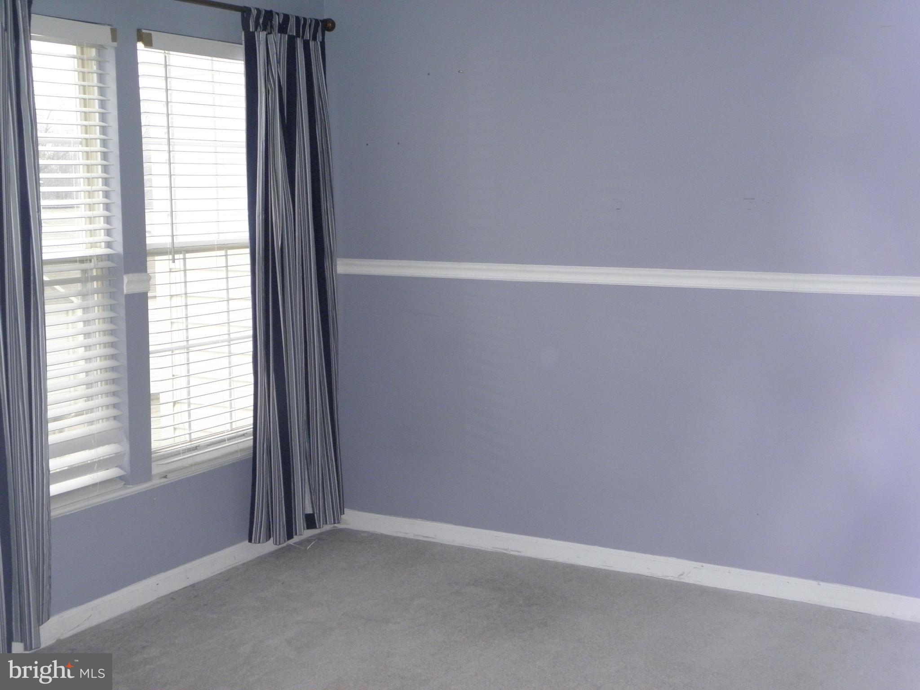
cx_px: 460
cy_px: 345
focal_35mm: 44
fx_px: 1169
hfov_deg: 42.9
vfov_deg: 32.9
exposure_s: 1/100
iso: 320
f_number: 3.9
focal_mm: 7.9
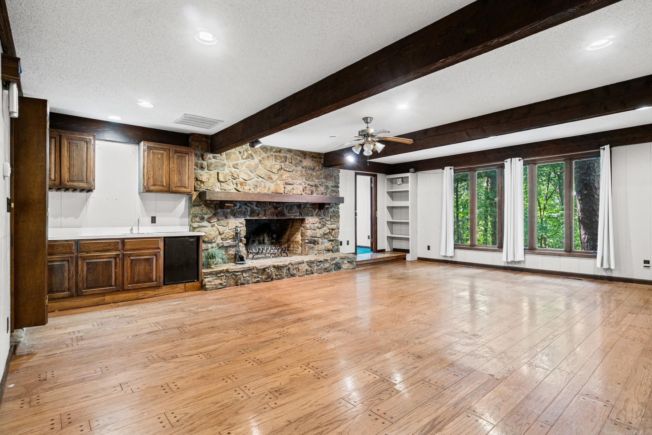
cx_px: 326
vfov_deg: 67.4
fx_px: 326
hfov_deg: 90.0
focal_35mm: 18
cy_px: 218
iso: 250
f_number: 9
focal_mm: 12
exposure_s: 3.2
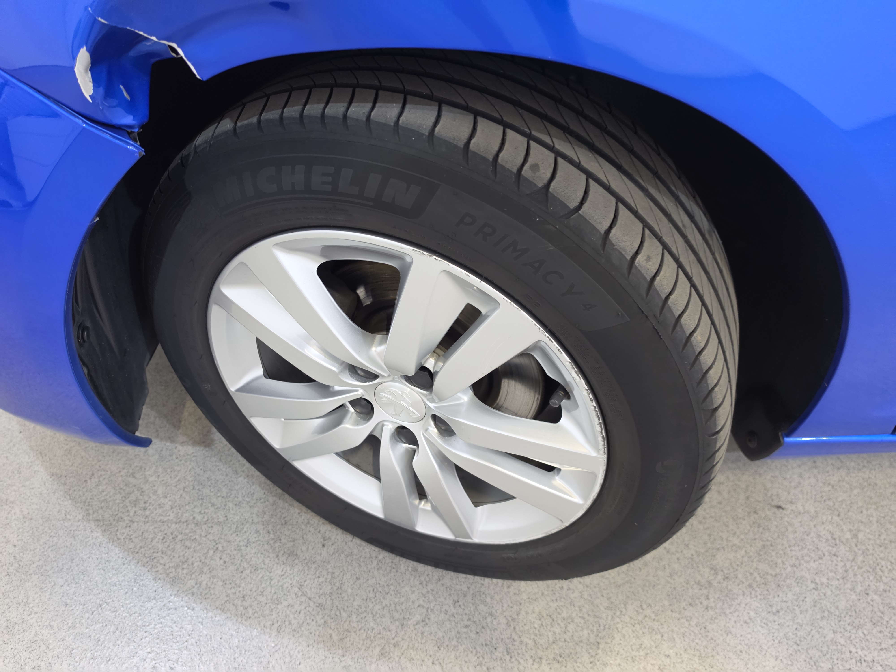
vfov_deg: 58.9
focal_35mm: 23
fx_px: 595
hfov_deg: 73.9
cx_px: 448
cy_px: 336
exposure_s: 1/100
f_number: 1.4
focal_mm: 6.5
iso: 400
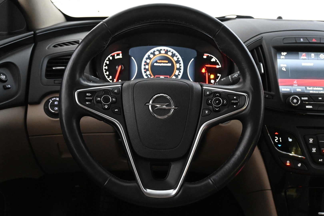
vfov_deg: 36.9
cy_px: 108
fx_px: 324
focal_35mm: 36
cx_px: 162
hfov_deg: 53.1
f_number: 4.2
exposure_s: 1/40
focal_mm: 24
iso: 6400
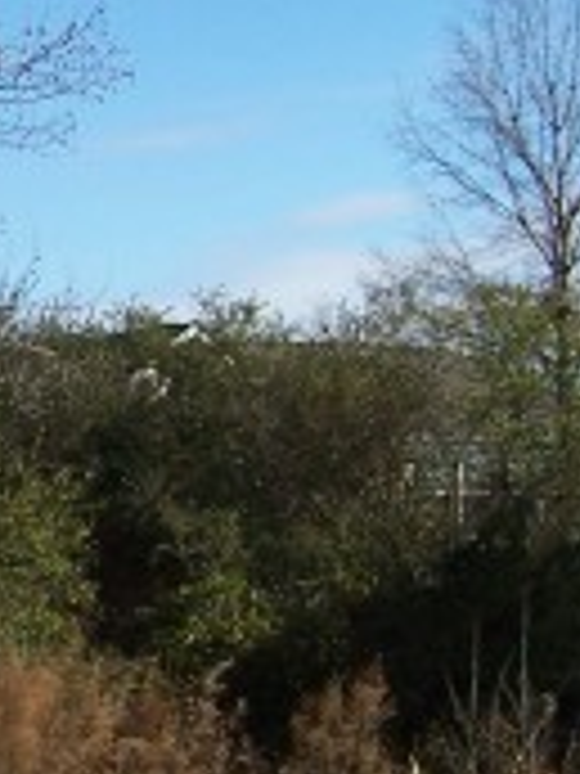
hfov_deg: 12.2
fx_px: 2547
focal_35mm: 114
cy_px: 356
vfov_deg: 17.3
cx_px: -364
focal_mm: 5.6
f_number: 5.6
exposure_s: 1/500
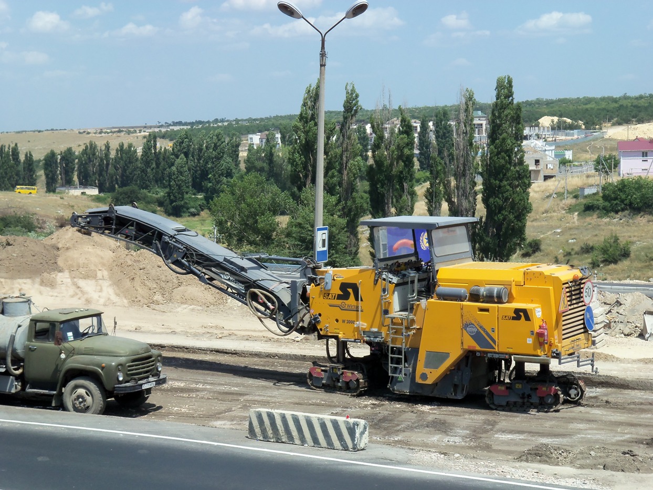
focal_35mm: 78
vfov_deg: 18.9
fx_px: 1471
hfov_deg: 25.0
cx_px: 326
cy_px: 245
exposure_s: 1/100
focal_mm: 14.3
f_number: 10.8
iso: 80
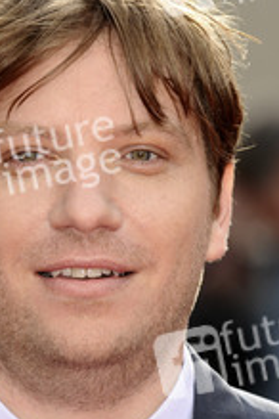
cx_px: 79
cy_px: 258
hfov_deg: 2.5
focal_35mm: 548
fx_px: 6370
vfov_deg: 3.8
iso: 200
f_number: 5.6
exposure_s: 1/200
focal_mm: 200
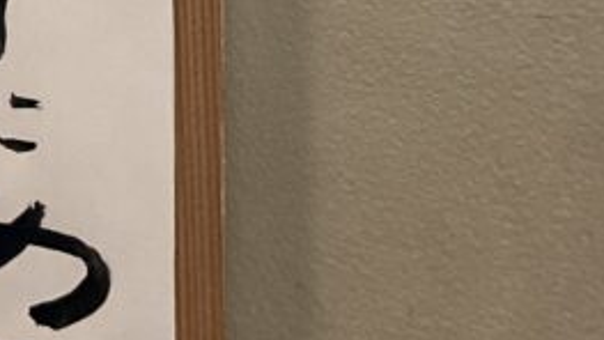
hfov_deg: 16.9
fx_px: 1970
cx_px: -57
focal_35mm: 123
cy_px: -370
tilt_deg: -4.2
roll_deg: +0.5
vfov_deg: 9.2
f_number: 1.8
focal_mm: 3
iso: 320
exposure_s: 1/40
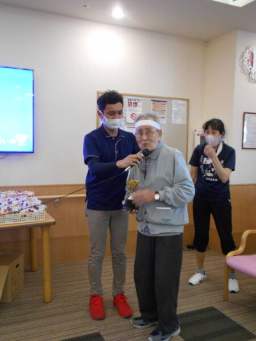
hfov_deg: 41.8
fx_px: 335
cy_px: 170
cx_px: 128
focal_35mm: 34
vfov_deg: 54.0
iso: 400
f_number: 3.6
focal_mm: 5.8
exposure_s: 1/13
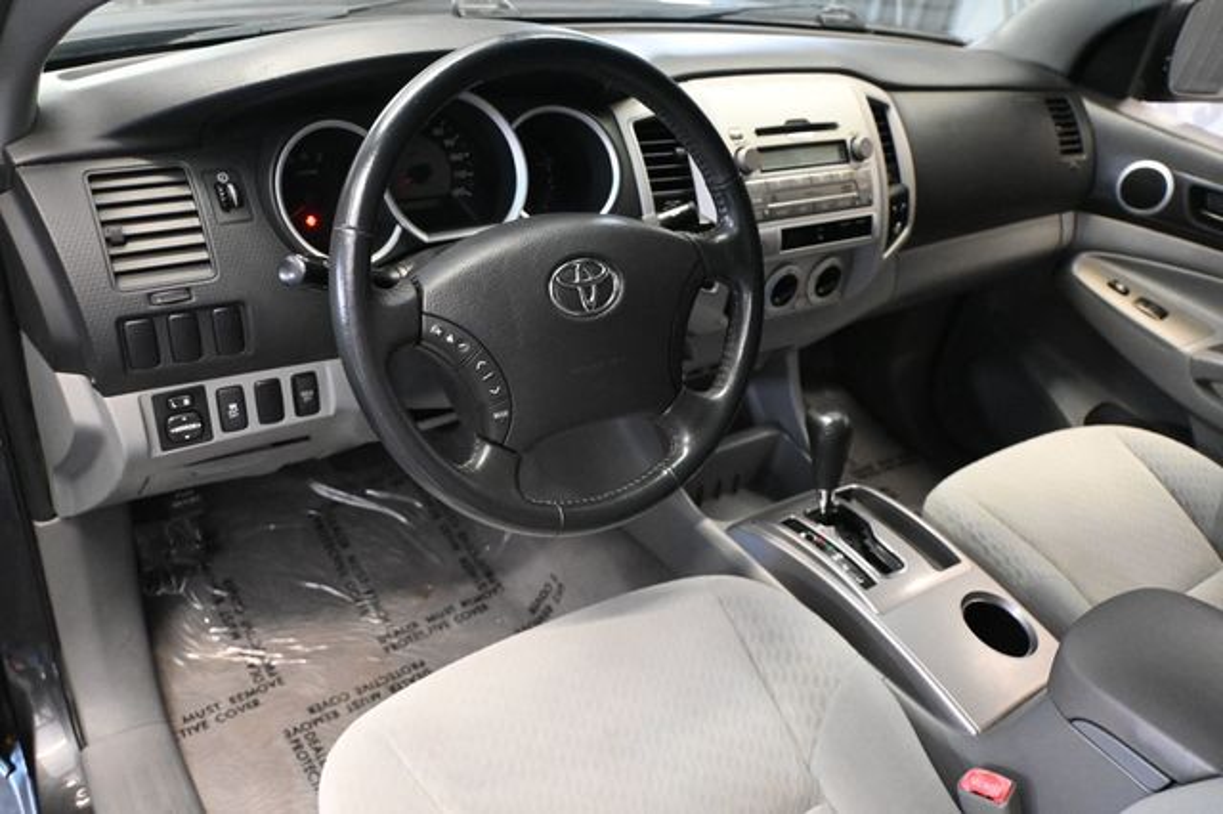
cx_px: 612
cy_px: 407
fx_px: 993
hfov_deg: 63.2
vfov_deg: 44.6
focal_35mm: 29
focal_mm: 19.5
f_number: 3.8
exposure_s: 1/60
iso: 5600
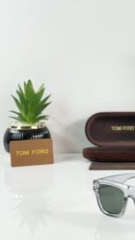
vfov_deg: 25.2
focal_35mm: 84
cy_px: 81
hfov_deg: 14.1
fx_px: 535
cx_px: 141
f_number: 1.78
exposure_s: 1/100
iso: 64
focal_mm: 6.86
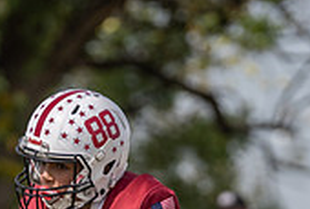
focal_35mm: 1014
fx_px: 8771
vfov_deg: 1.4
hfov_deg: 2.0
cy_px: 323
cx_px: 104
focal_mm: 200
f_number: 3.5
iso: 100
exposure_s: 1/2000
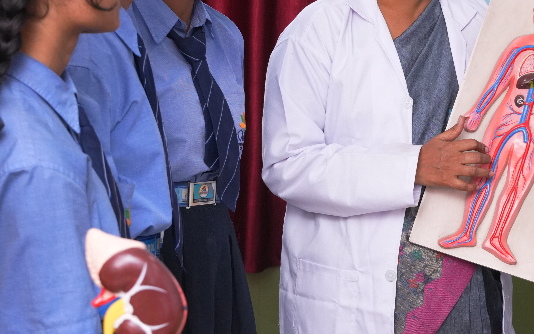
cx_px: 565
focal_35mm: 126
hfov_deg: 16.2
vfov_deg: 10.4
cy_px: 76
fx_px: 1828
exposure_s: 1/125
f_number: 4.5
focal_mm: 43.9
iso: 1000
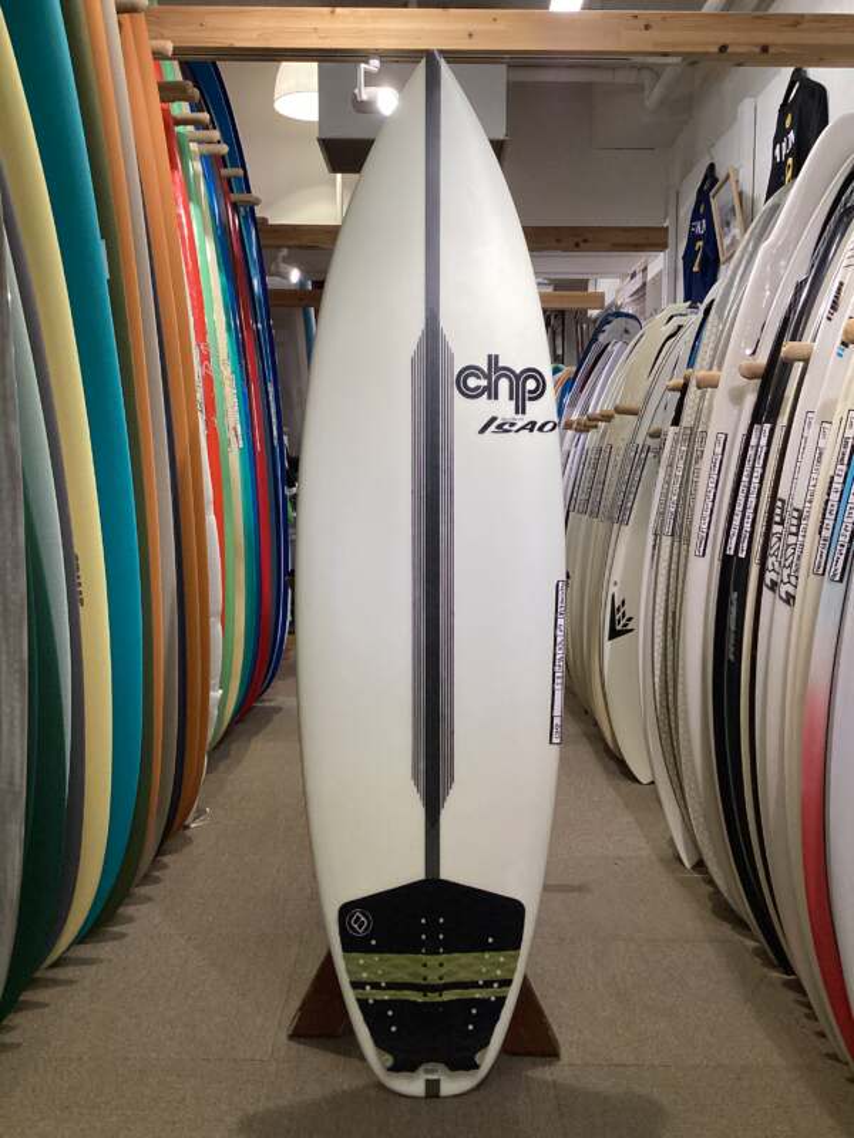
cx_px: 427
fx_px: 1020
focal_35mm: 31
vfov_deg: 58.4
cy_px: 569
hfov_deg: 45.4
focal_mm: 3.3
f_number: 2.4
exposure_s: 1/120
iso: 64
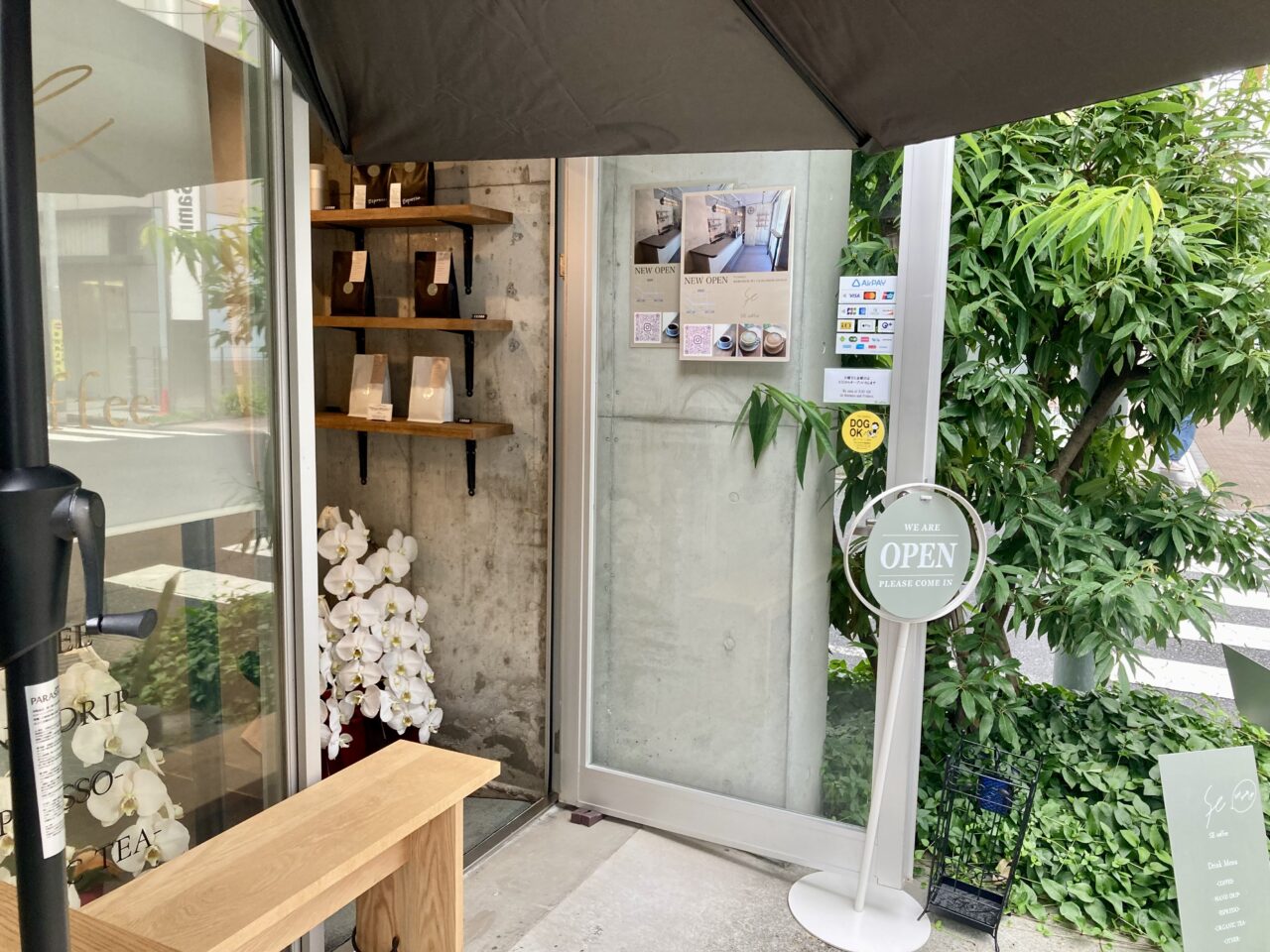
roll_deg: -1.7
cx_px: 635
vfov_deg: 49.7
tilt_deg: -6.8
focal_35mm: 28
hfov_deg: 63.4
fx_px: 1027
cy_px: 476
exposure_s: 1/100
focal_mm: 3.99
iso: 64
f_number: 1.8
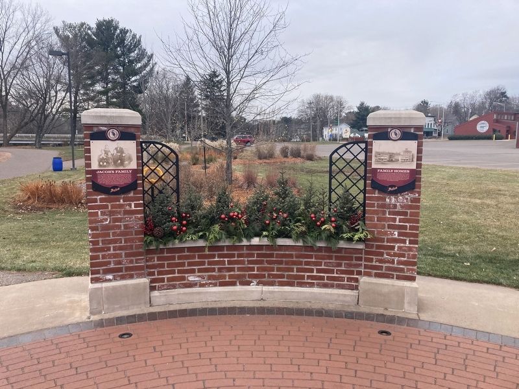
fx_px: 420
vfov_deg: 49.7
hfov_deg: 63.4
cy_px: 194
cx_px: 260
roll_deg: -0.5
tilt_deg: -6.4
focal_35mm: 28
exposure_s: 1/539
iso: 20
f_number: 1.8
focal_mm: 3.99
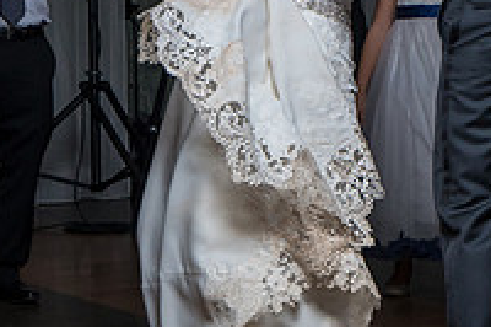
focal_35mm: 126
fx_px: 1717
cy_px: 15
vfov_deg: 10.8
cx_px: 326
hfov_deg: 16.2
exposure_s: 1/200
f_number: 5.6
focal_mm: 35
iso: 2000
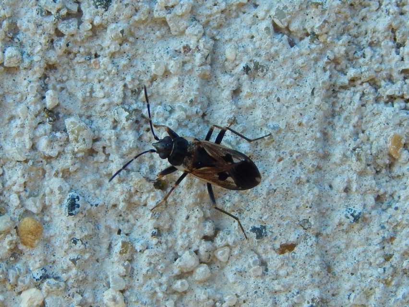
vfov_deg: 10.5
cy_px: 154
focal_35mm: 141
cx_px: 204
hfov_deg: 14.0
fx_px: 1667
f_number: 4.9
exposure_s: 1/250
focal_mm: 25.3
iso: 220
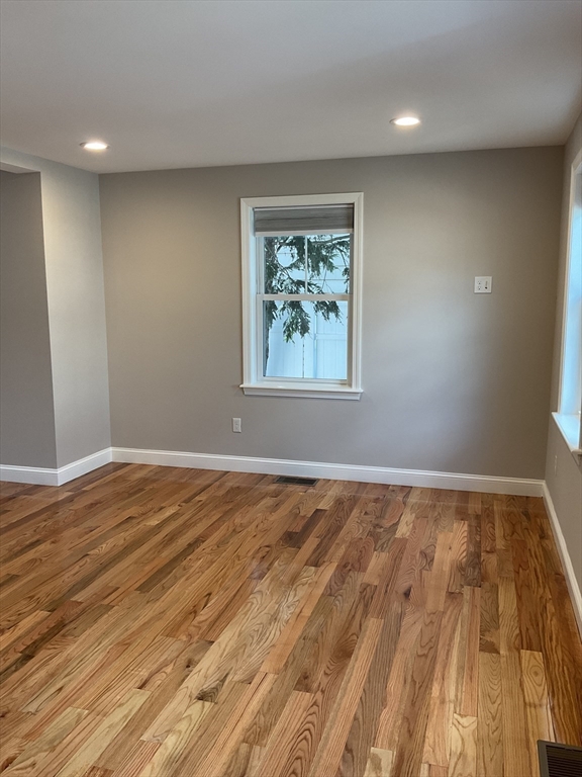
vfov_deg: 61.7
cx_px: 291
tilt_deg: -8.1
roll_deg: -0.5
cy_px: 388
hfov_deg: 48.2
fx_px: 650
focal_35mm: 29
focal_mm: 3
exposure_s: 1/100
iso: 64
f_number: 1.8
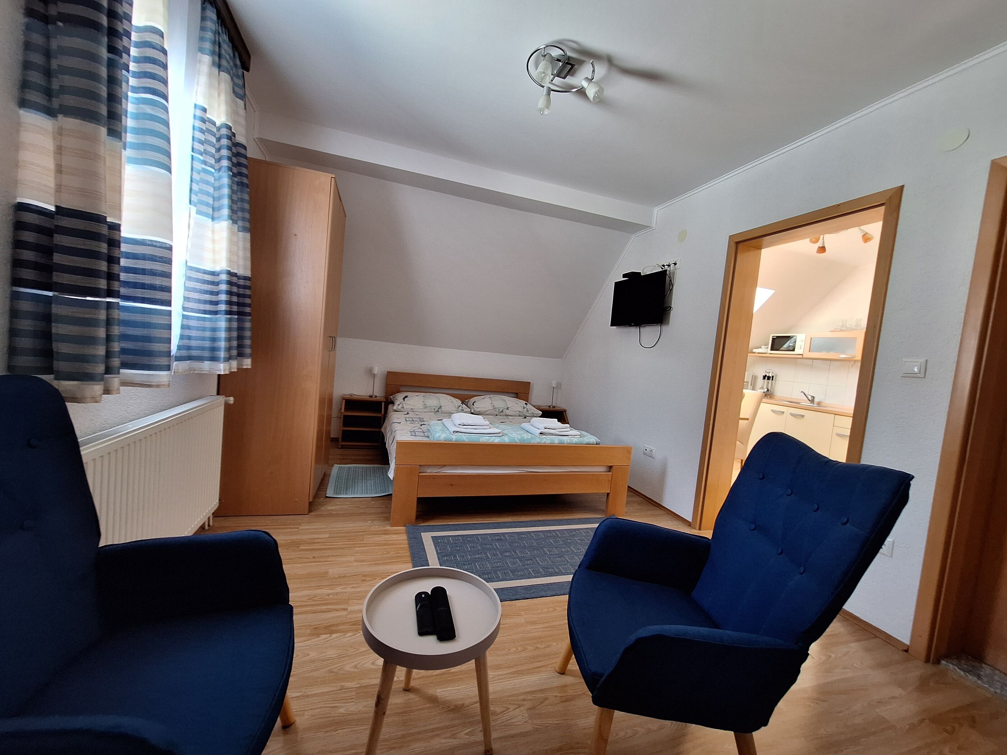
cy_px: 378
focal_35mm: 13
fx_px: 378
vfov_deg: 89.9
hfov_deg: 106.2
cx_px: 504
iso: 80
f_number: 2.2
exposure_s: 1/50
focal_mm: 1.74
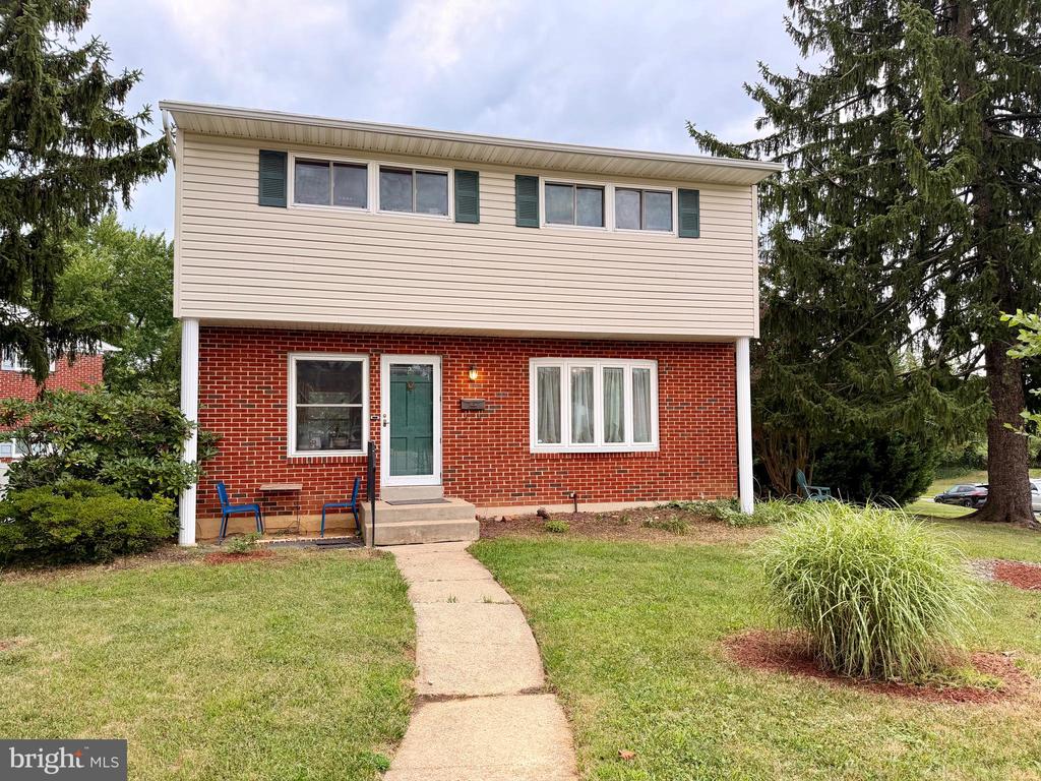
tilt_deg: +3.3
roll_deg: +1.4
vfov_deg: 56.8
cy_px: 390
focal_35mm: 24
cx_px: 520
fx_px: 722
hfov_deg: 71.6
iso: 80
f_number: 1.78
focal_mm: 6.76
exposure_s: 1/180
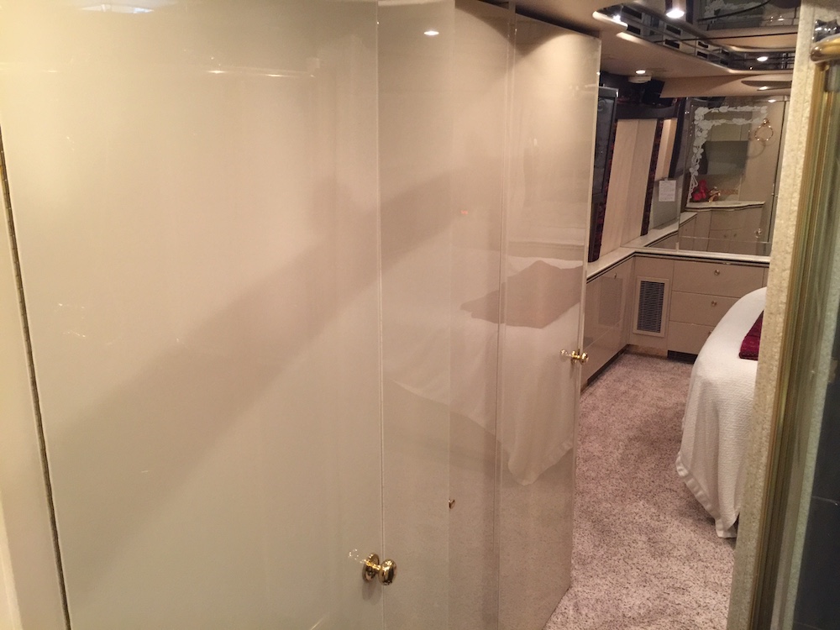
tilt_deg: -11.8
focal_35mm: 29
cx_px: 420
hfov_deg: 61.7
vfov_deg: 48.2
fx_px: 704
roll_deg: -1.0
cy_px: 315
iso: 125
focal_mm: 4.15
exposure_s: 1/10
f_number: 2.2
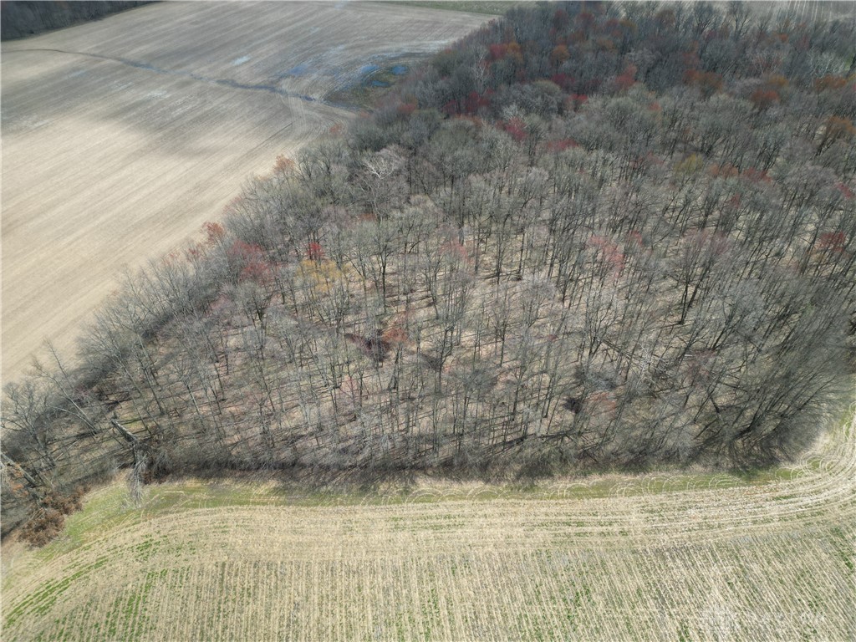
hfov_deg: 71.6
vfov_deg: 56.8
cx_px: 428
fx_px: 593
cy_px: 321
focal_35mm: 24
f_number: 1.7
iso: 100
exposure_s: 1/1500
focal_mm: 6.72
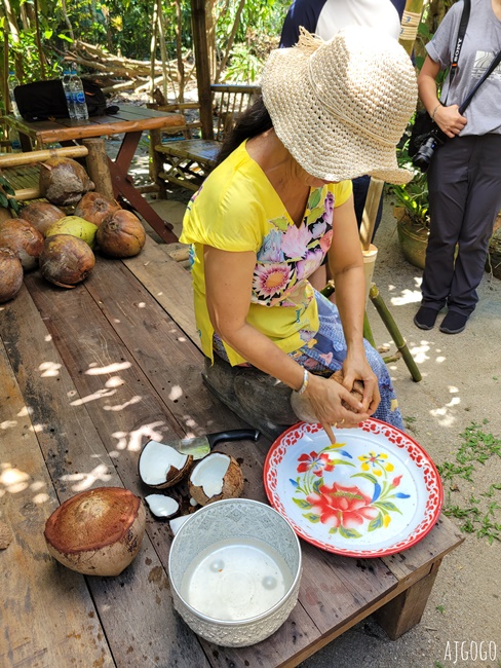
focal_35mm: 26
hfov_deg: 53.1
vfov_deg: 67.3
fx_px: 501
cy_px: 334
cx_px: 250
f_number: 1.8
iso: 40
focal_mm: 5.4
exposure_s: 1/234
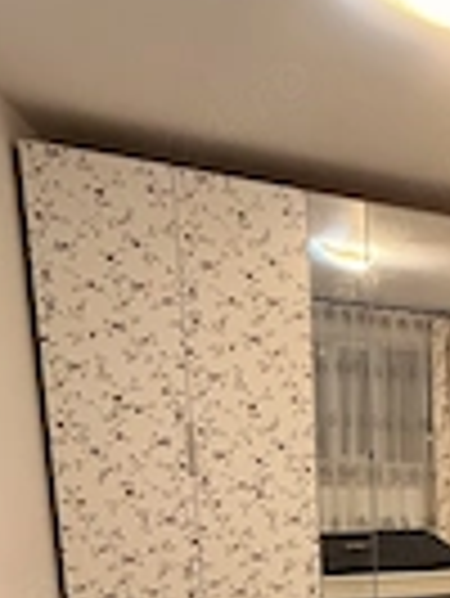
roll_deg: -3.1
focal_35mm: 42
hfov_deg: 26.7
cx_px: 639
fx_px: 727
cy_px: 585
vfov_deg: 39.9
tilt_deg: -10.5
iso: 640
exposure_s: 1/50
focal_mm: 2.22
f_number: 2.2
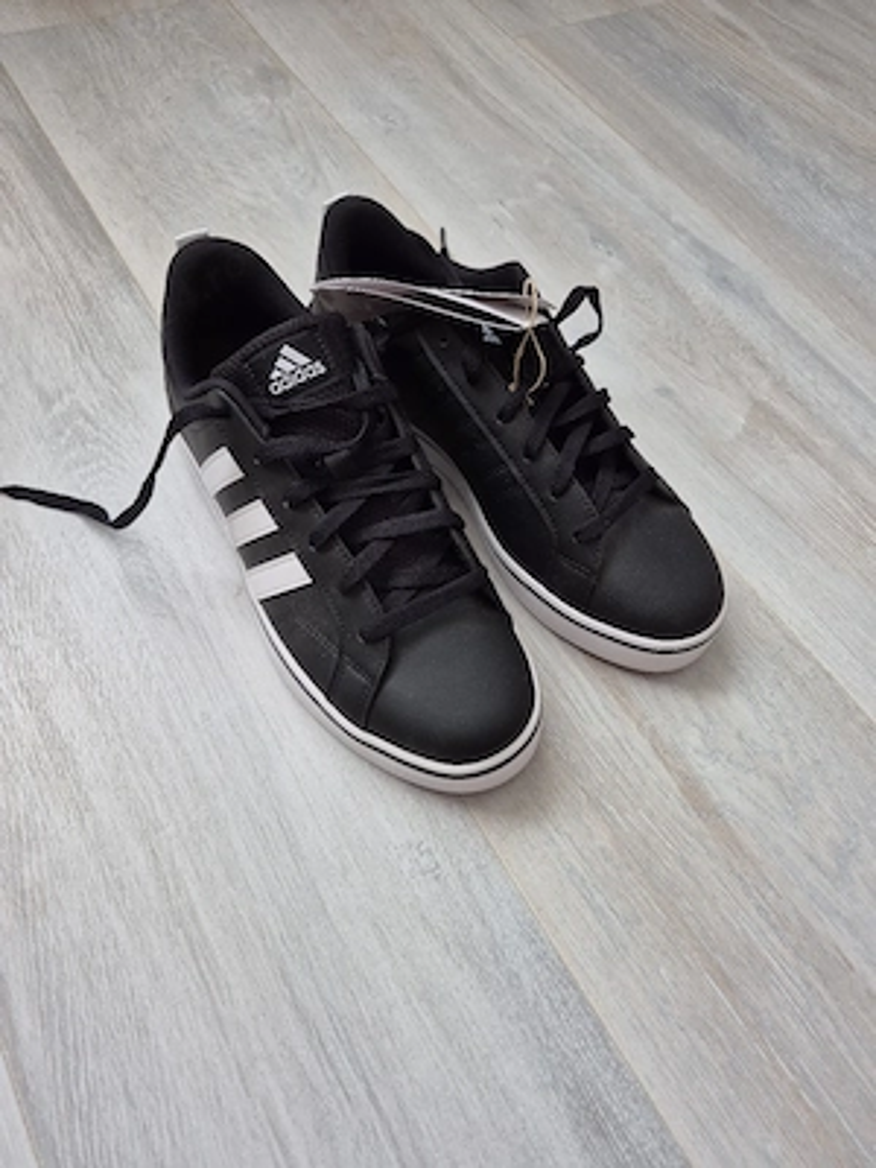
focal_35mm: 23
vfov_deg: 73.9
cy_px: 584
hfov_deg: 58.9
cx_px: 438
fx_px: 776
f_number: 1.8
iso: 200
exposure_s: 1/182
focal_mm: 5.4
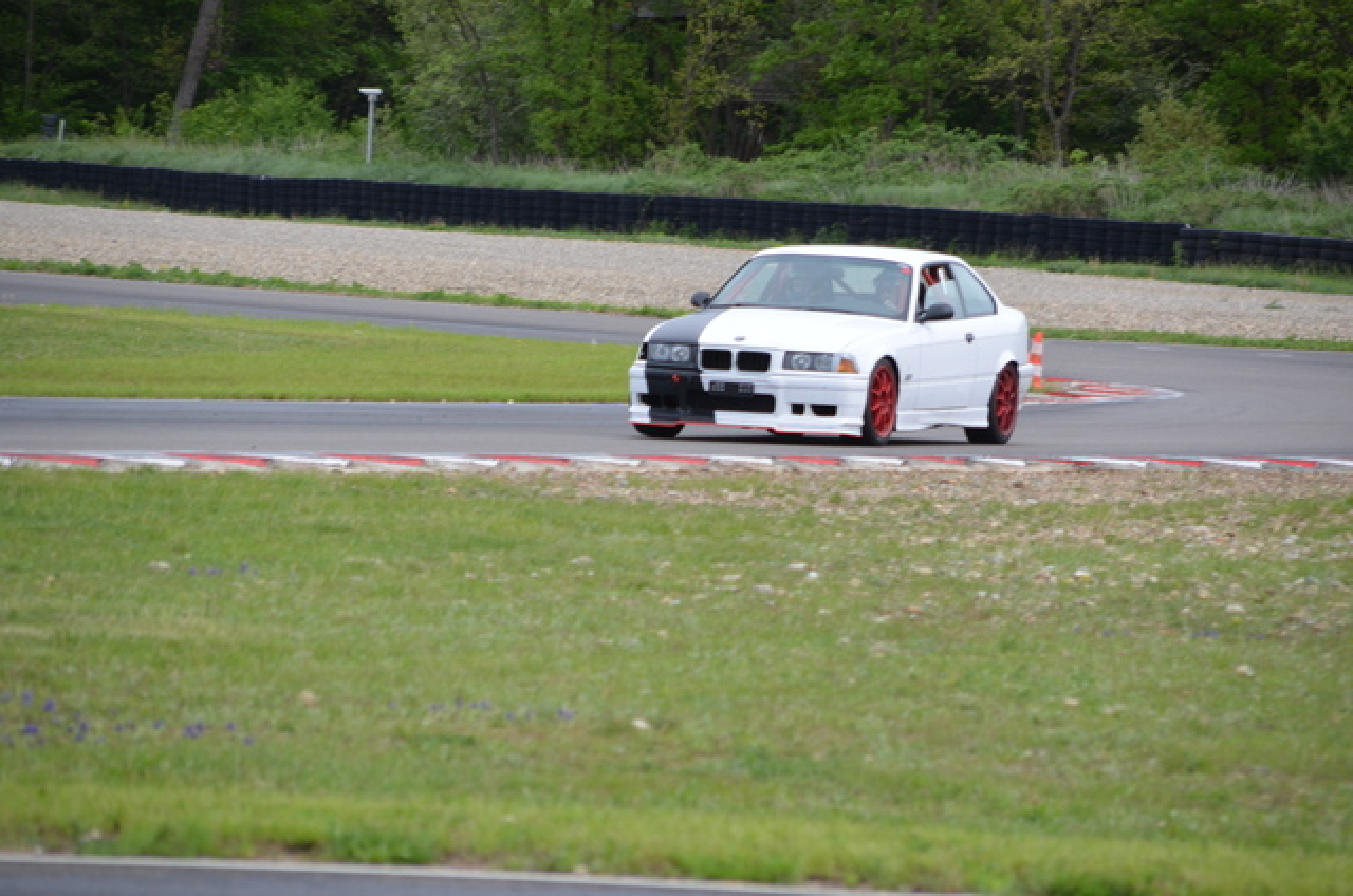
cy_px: 448
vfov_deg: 4.9
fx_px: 10409
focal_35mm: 278
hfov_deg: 7.4
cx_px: 676
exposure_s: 1/1000
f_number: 6
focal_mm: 185
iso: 450
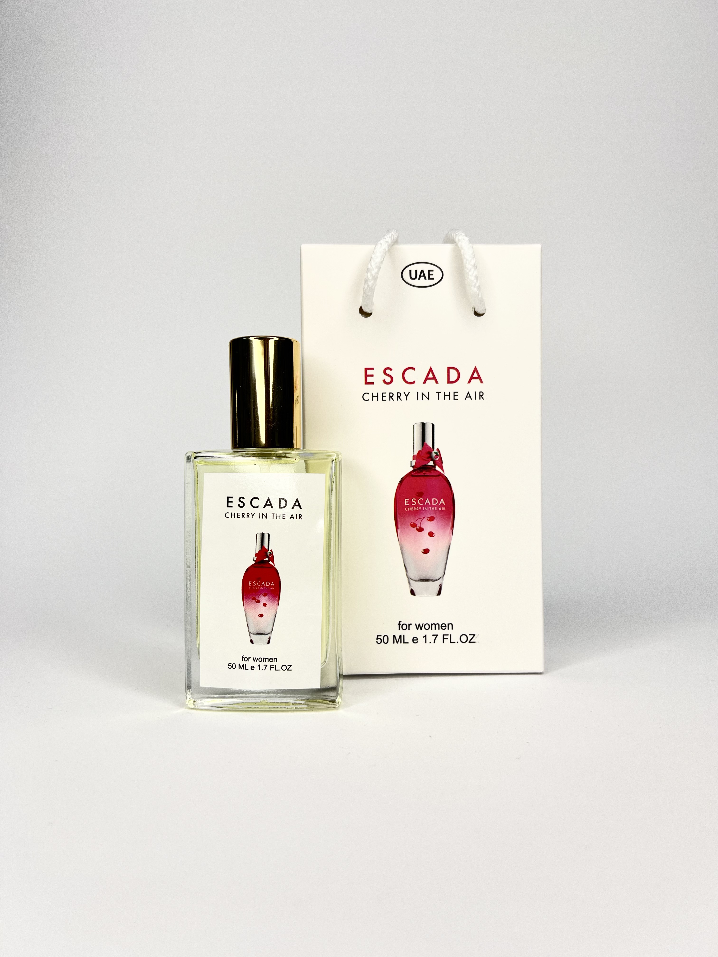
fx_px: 719
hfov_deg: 53.1
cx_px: 359
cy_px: 478
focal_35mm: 26
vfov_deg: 67.3
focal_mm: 5.7
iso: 50
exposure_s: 1/521
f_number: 1.5
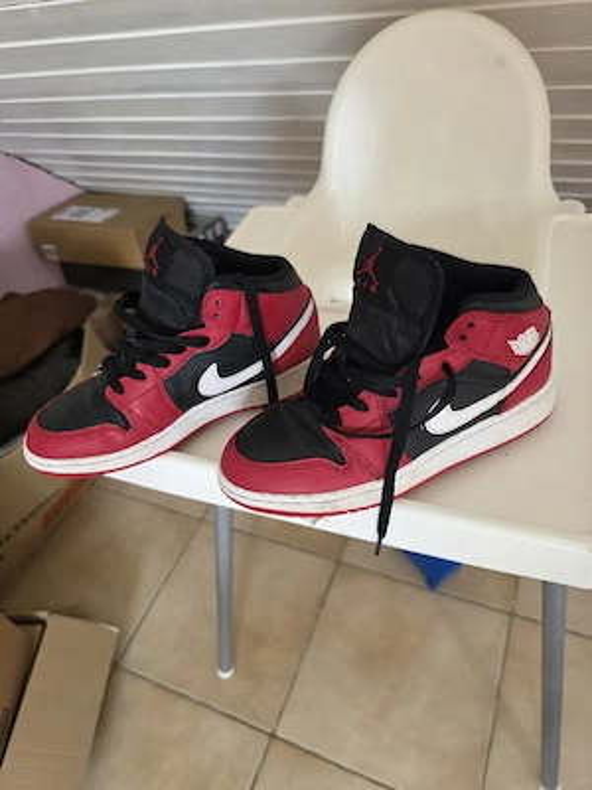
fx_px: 524
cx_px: 296
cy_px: 395
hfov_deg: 58.9
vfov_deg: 73.9
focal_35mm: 23
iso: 400
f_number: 1.7
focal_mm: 6.3
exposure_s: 1/101
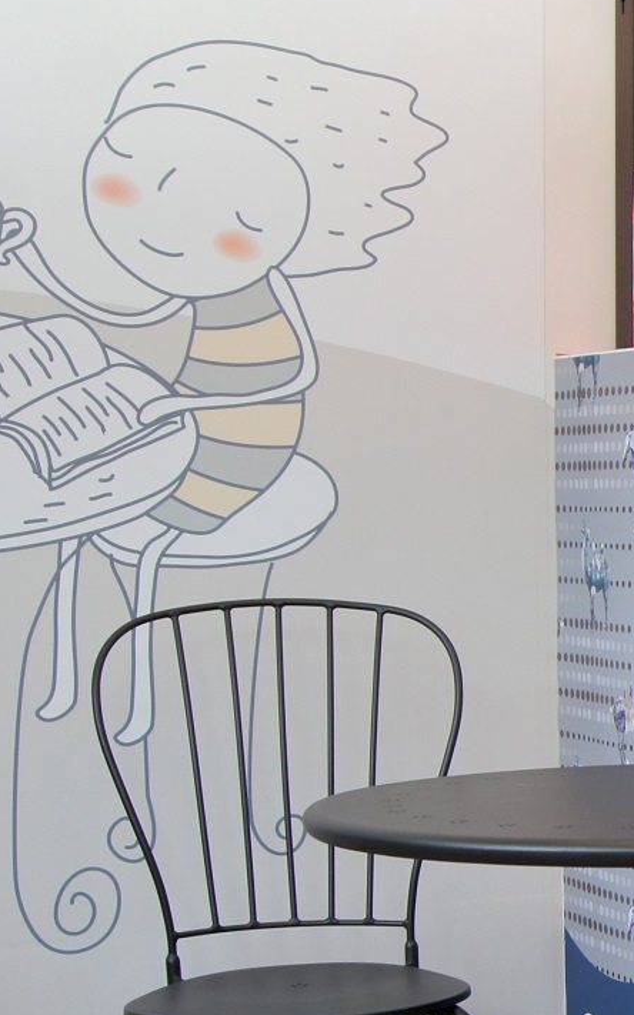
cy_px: 677
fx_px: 2379
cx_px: 1357
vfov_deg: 24.0
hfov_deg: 12.8
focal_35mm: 86
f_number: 5.6
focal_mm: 20
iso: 200
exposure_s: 1/50
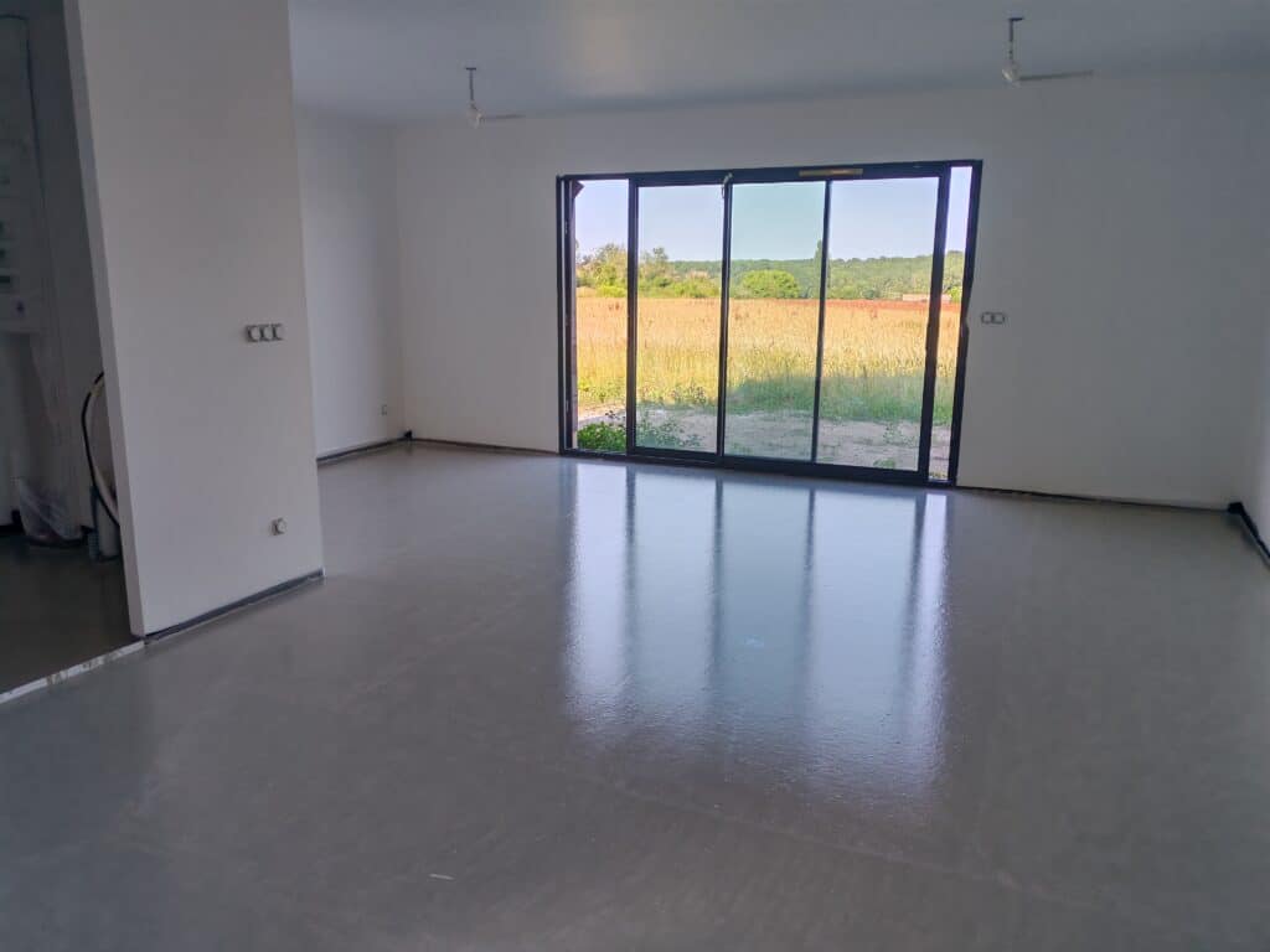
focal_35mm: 27
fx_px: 991
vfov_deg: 51.4
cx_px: 635
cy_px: 476
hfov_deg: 65.3
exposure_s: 1/390
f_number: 1.95
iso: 50
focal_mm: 5.52
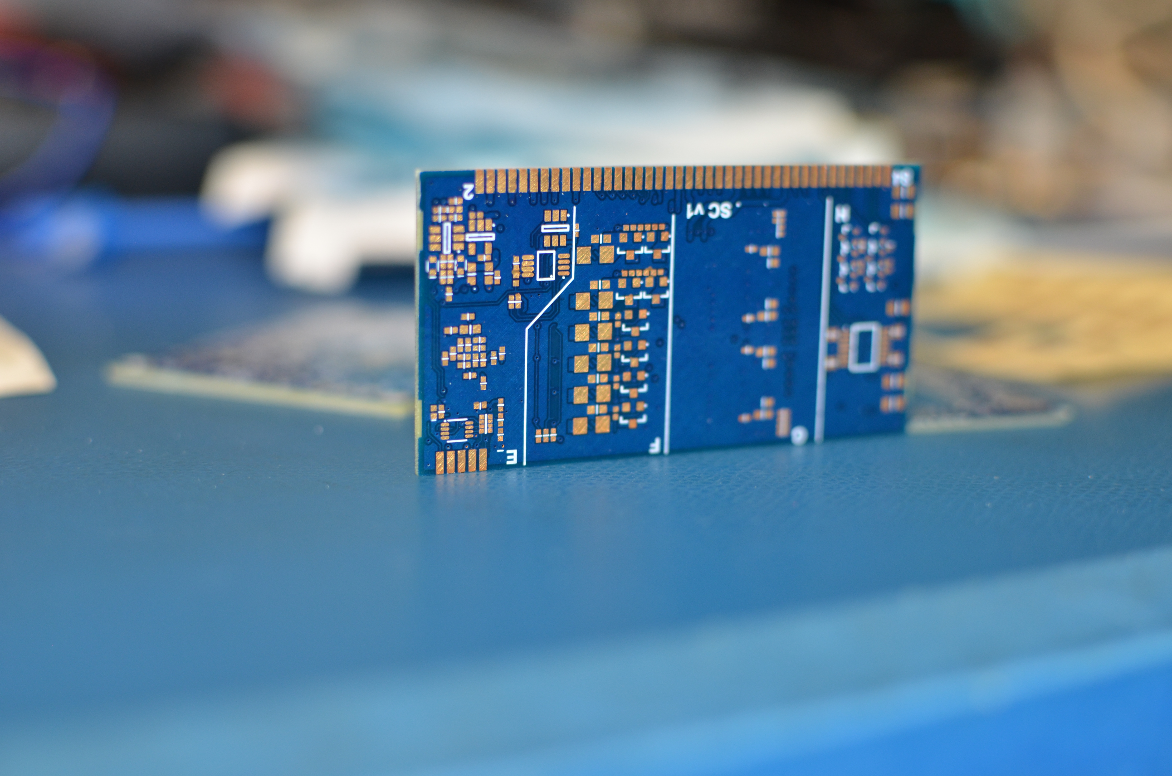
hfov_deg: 37.9
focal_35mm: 52
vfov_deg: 25.6
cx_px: 586
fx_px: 1706
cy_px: 388
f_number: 2.8
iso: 360
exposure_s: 1/60
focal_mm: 35
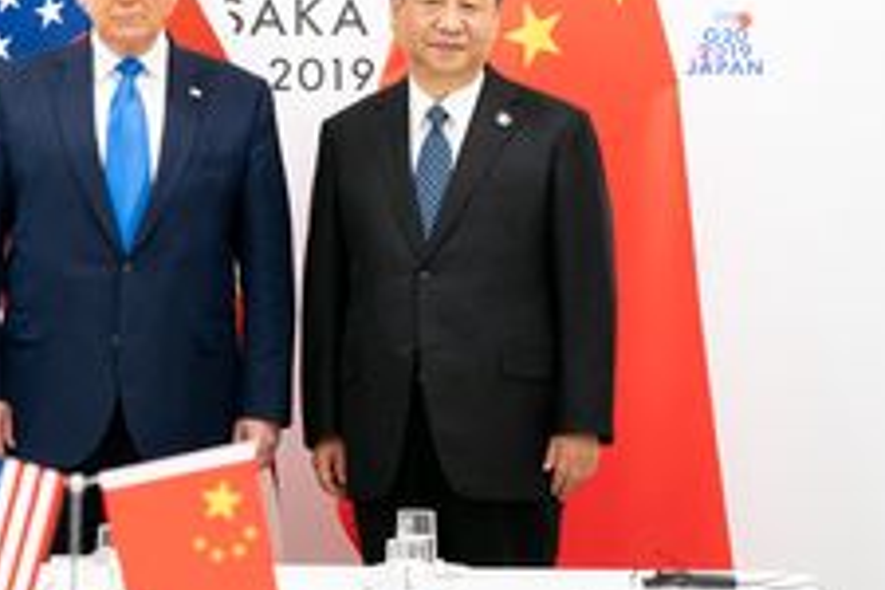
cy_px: 292
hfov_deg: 10.2
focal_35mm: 201
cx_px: 122
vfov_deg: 6.8
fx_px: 4941
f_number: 5.6
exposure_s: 1/500
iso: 4000
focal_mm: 100
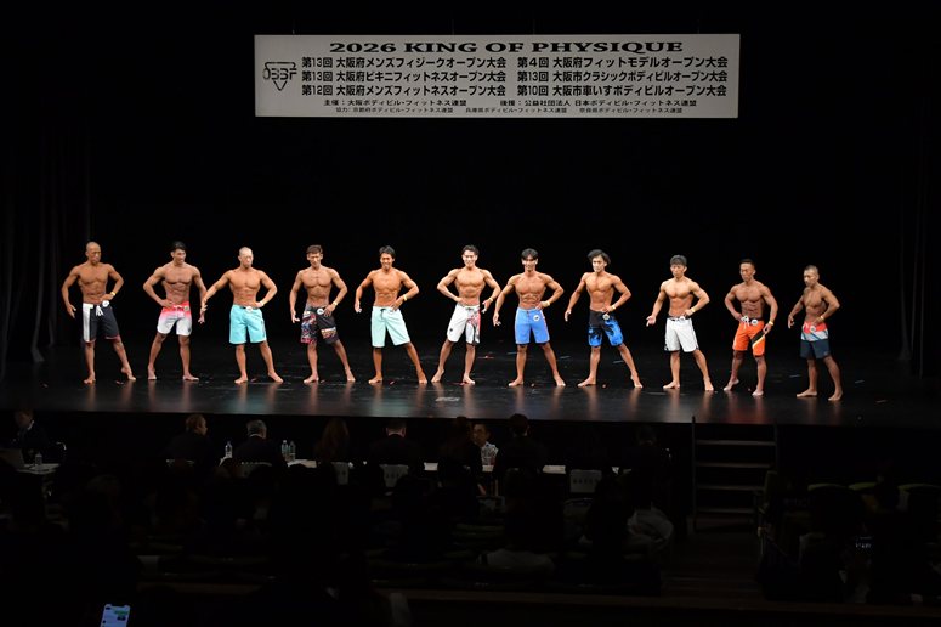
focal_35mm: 72
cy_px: 314
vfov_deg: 18.9
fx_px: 1881
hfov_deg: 28.1
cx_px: 470
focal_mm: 48
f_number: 5.6
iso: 3200
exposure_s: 1/400
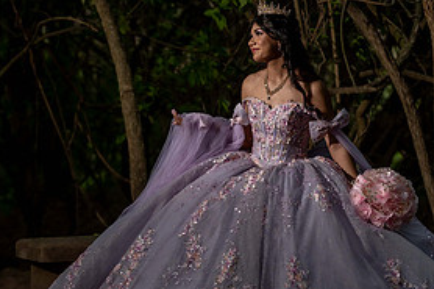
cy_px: 165
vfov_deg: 7.1
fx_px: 2313
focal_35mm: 192
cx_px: 300
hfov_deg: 10.7
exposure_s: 1/800
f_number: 2.8
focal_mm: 92
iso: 160
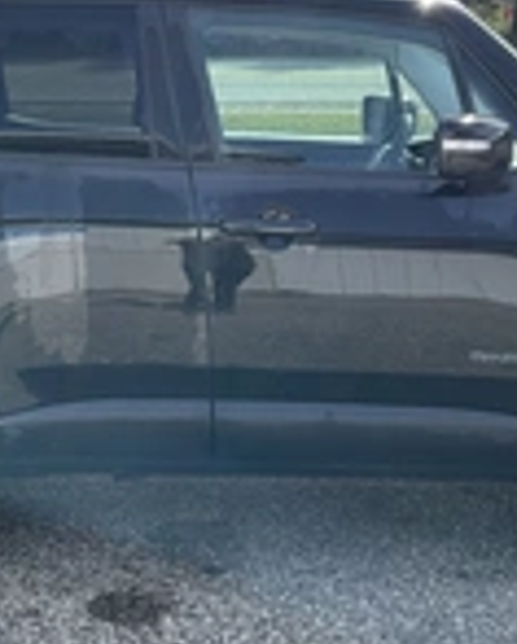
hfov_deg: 20.0
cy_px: 219
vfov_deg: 24.6
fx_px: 1470
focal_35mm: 77
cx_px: 250
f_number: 1.8
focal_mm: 3
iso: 25
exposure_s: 1/593
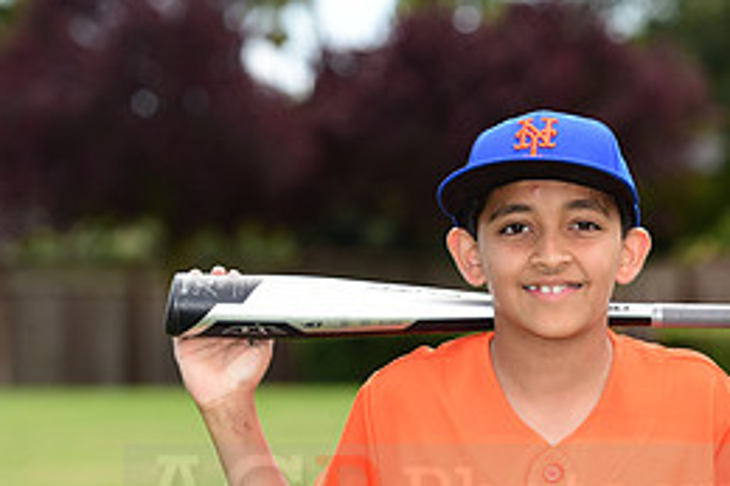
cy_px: 482
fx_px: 5877
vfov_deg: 4.7
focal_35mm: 290
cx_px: 595
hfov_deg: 7.1
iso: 125
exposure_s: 1/320
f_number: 4.5
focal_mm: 130
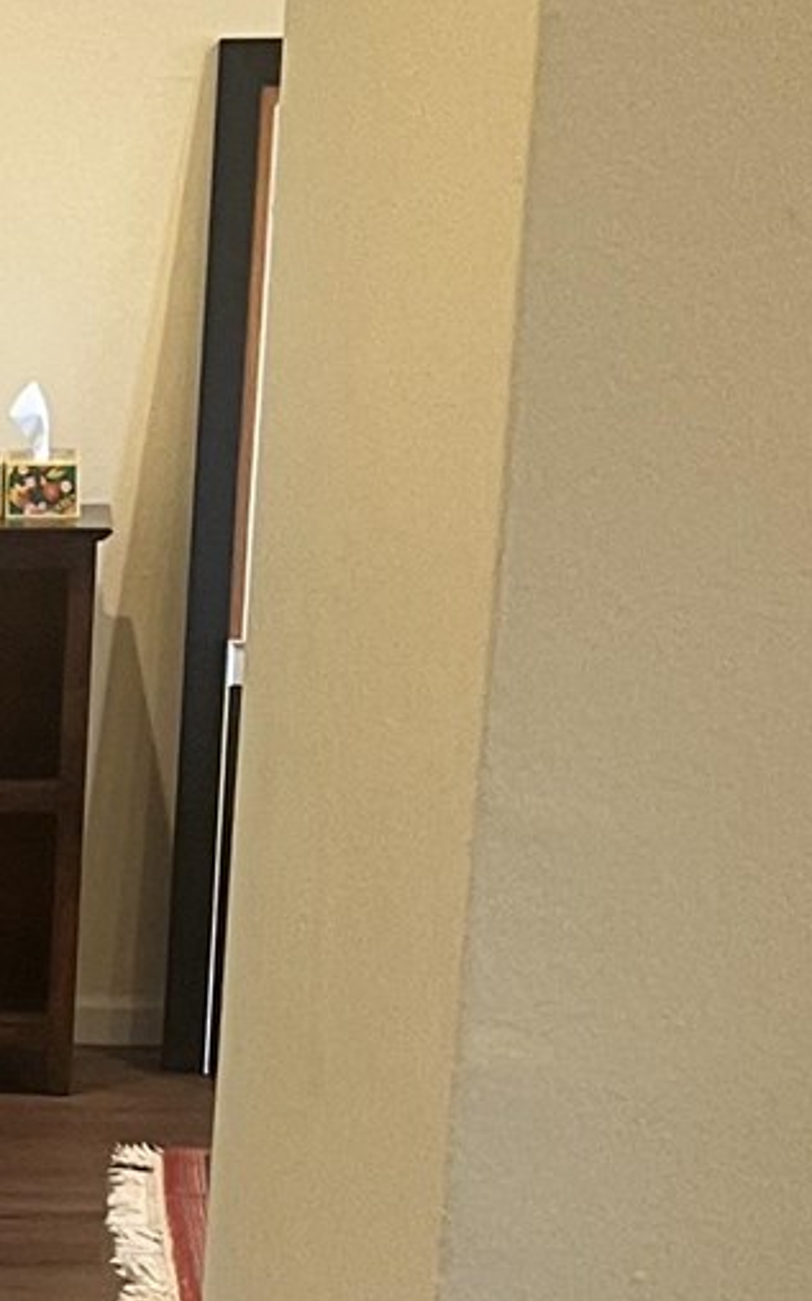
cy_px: 1491
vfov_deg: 16.1
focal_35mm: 125
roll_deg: +1.2
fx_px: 4431
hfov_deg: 9.9
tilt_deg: -17.4
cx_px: -697
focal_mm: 5.7
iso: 125
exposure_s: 1/60
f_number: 1.5
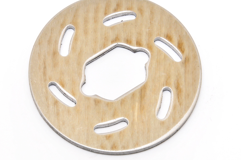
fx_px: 3635
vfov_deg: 2.5
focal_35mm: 543
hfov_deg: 3.8
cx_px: 113
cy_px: 76
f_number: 22
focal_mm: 200
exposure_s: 1/60
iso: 400
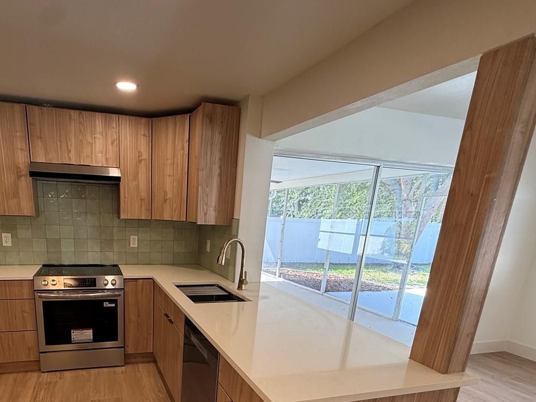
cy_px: 306
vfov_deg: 57.7
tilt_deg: -14.4
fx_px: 341
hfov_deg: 74.4
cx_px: 187
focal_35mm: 22
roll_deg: -2.0
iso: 100
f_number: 2.2
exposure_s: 1/120
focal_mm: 2.22
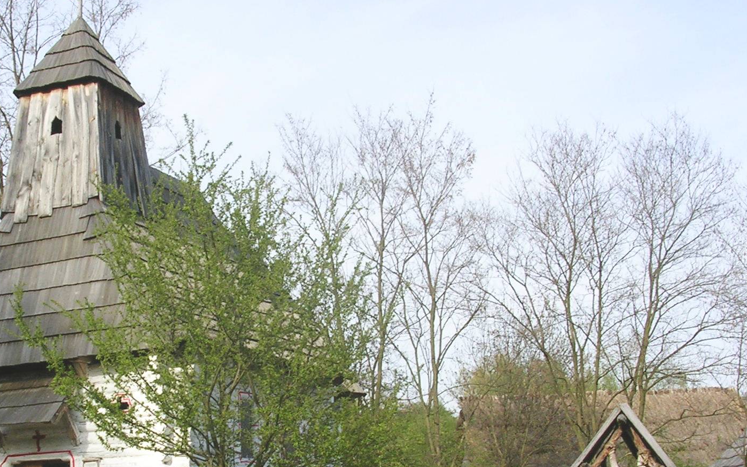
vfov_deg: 21.8
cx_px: 259
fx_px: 1201
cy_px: 354
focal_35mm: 59
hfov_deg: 34.3
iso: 50
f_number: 5.6
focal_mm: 5.8
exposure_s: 1/208
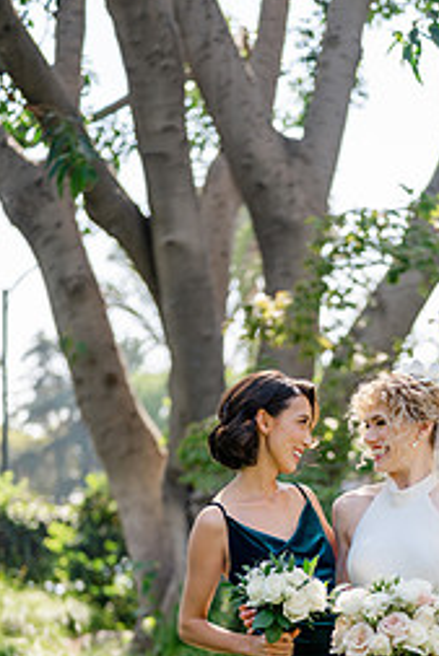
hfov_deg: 15.3
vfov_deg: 22.4
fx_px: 1626
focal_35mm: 89
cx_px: 340
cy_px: 563
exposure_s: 1/1000
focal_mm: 50
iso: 64
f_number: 1.8
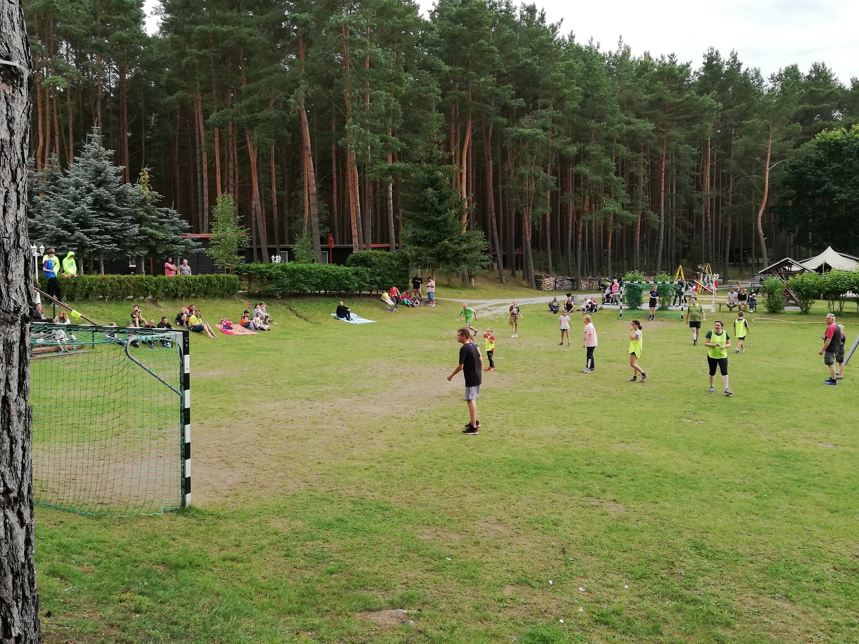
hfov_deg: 56.8
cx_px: 430
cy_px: 322
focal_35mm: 32
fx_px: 794
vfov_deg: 44.2
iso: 50
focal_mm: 3.81
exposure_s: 1/323
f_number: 2.2
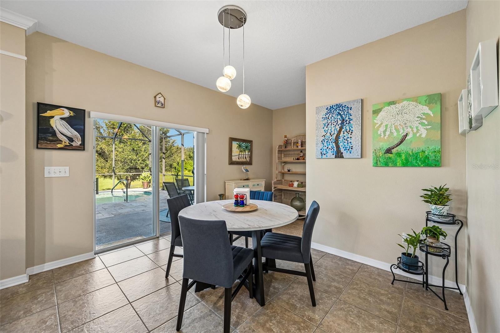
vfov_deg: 81.2
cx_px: 250
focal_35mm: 14
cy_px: 166
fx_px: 194
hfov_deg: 104.3
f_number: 8
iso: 400
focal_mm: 14
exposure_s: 1/10
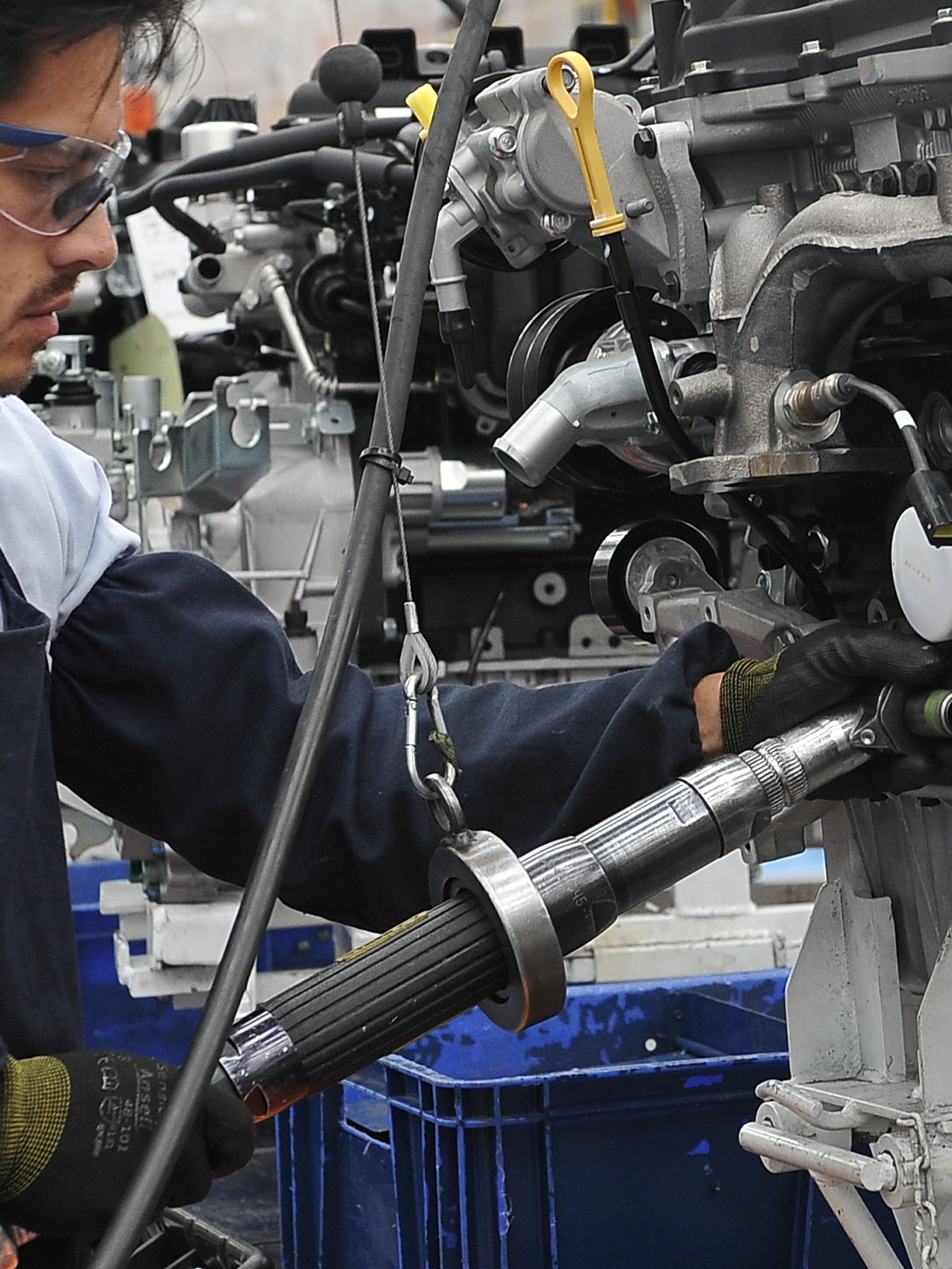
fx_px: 4949
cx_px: 593
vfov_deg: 14.6
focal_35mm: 135
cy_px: 713
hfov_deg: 11.0
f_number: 4.5
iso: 1000
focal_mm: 48
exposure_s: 1/40
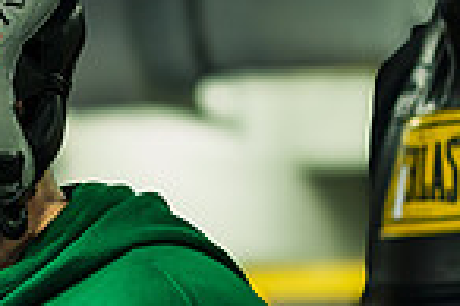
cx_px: -441
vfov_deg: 6.9
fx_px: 2540
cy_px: 276
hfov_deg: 9.7
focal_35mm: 199
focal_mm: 50
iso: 2500
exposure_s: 1/640
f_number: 1.8
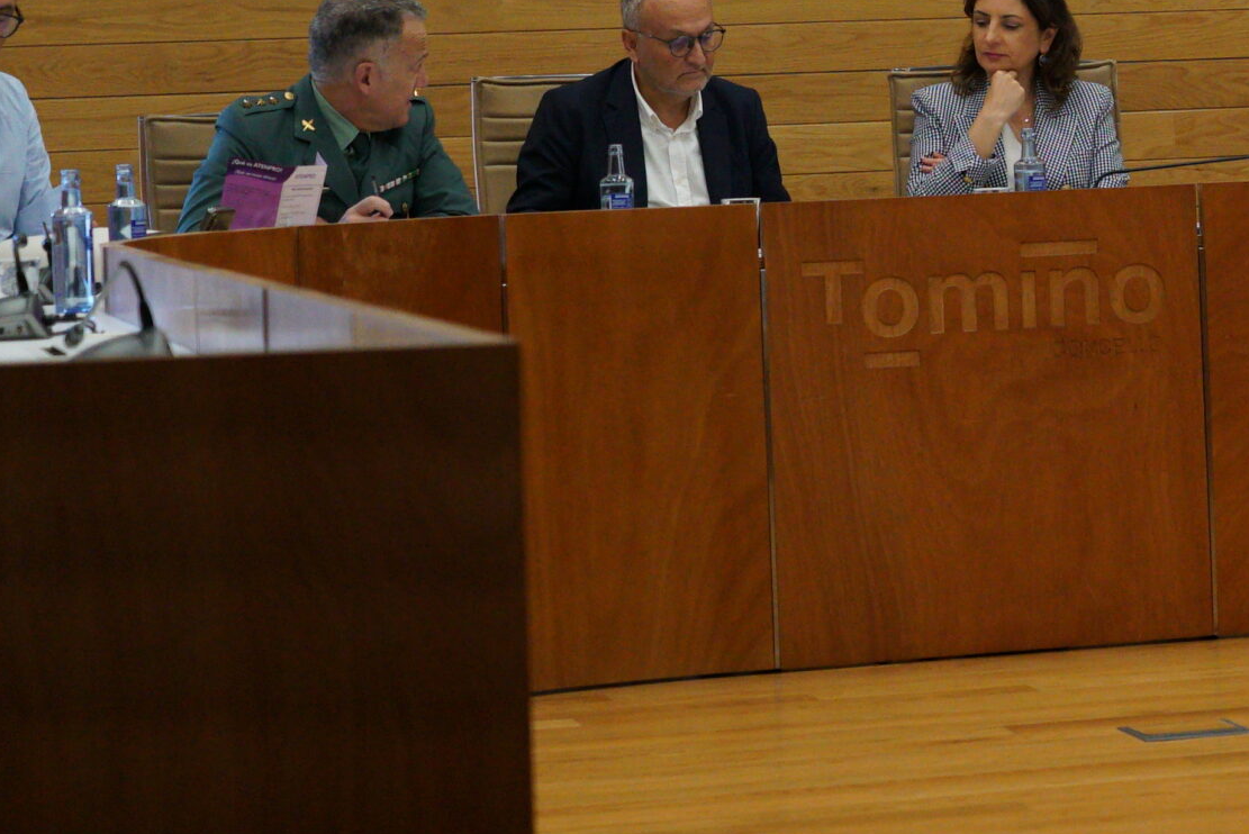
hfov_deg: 15.6
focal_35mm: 129
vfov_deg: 10.6
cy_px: 91
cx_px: 1234
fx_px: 4478
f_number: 4
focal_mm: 56
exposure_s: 1/640
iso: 4000
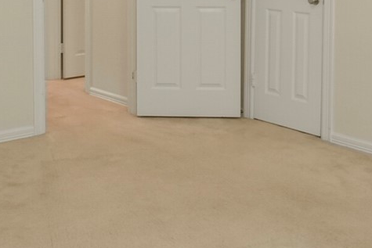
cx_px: 143
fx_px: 661
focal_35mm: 64
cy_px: -52
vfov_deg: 19.9
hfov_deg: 31.3
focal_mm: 14
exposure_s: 1/60
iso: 500
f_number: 5
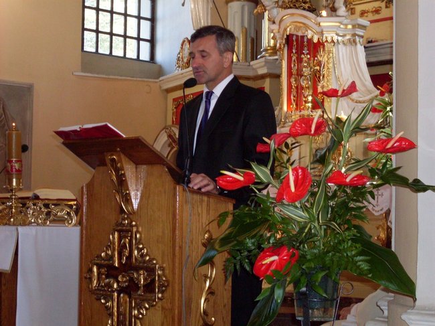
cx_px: 218
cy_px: 163
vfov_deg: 16.1
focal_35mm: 92
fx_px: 1156
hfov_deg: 21.3
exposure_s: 1/60
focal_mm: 15.3
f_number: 4.4
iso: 240
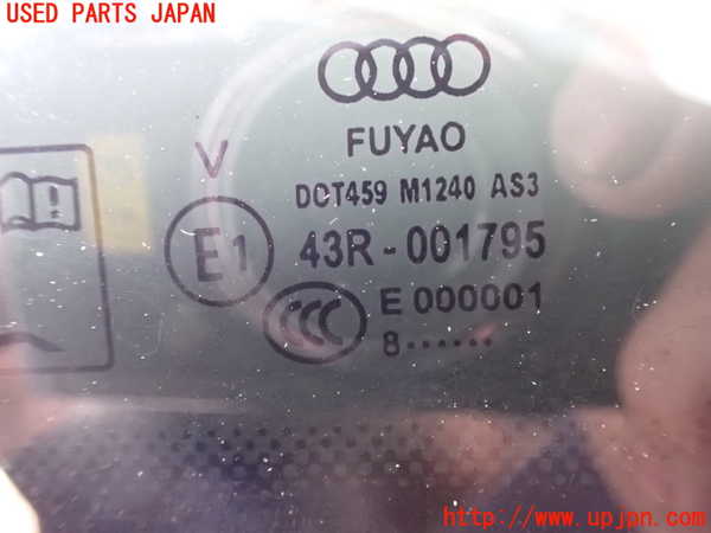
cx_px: 356
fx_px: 616
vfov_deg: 46.8
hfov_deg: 60.0
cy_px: 266
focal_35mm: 30
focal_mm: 5.4
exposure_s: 1/30
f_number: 2.3
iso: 1600
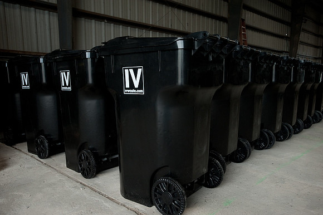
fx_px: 269
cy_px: 108
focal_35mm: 30
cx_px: 162
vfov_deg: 43.6
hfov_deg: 62.0
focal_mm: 30
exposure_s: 1/160
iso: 640
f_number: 5.6
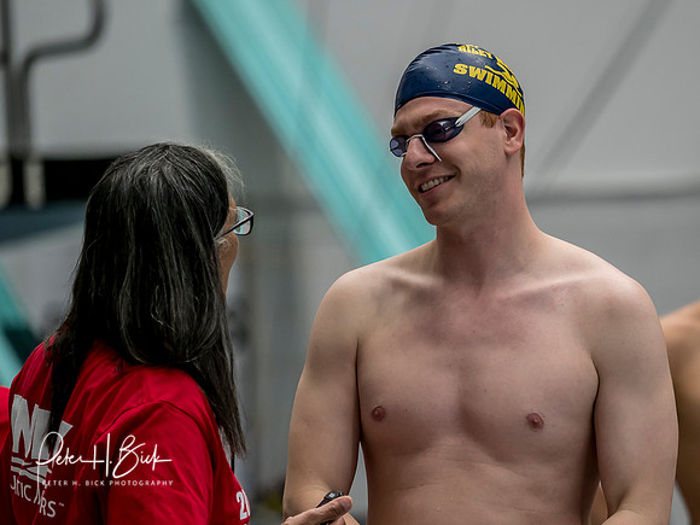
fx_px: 8609
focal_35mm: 426
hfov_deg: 4.7
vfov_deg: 3.5
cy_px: 254
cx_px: 449
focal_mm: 150
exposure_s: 1/400
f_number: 2.8
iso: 800
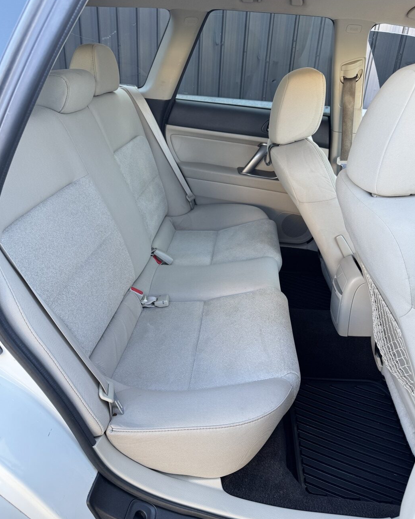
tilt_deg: -27.8
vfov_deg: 66.0
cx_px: 208
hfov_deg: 54.9
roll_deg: -1.9
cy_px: 277
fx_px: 399
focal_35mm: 26
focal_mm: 6.76
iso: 80
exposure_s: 1/121
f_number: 1.78
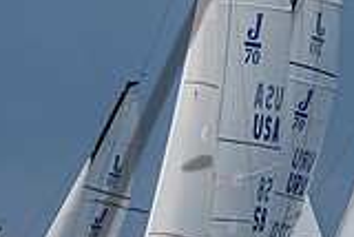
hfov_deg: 2.7
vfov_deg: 1.8
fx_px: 7549
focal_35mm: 767
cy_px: 365
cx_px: 260
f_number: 6.3
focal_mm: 102
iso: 400
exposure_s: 1/2500
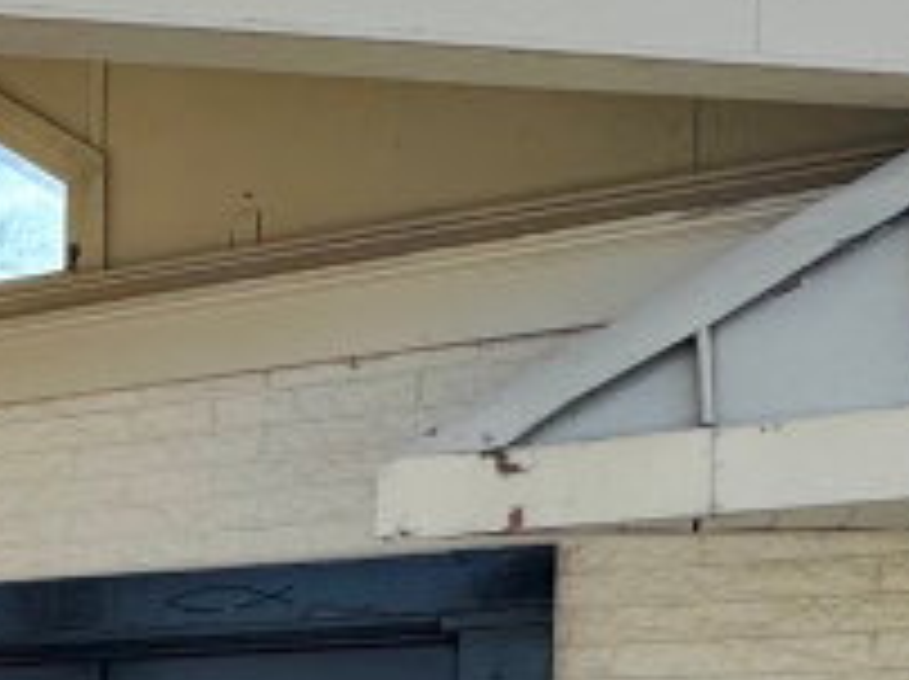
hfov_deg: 17.8
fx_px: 1862
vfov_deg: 19.2
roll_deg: -1.5
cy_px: 869
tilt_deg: -1.5
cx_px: -968
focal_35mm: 71
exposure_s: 1/899
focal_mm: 2.22
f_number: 2.2
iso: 50
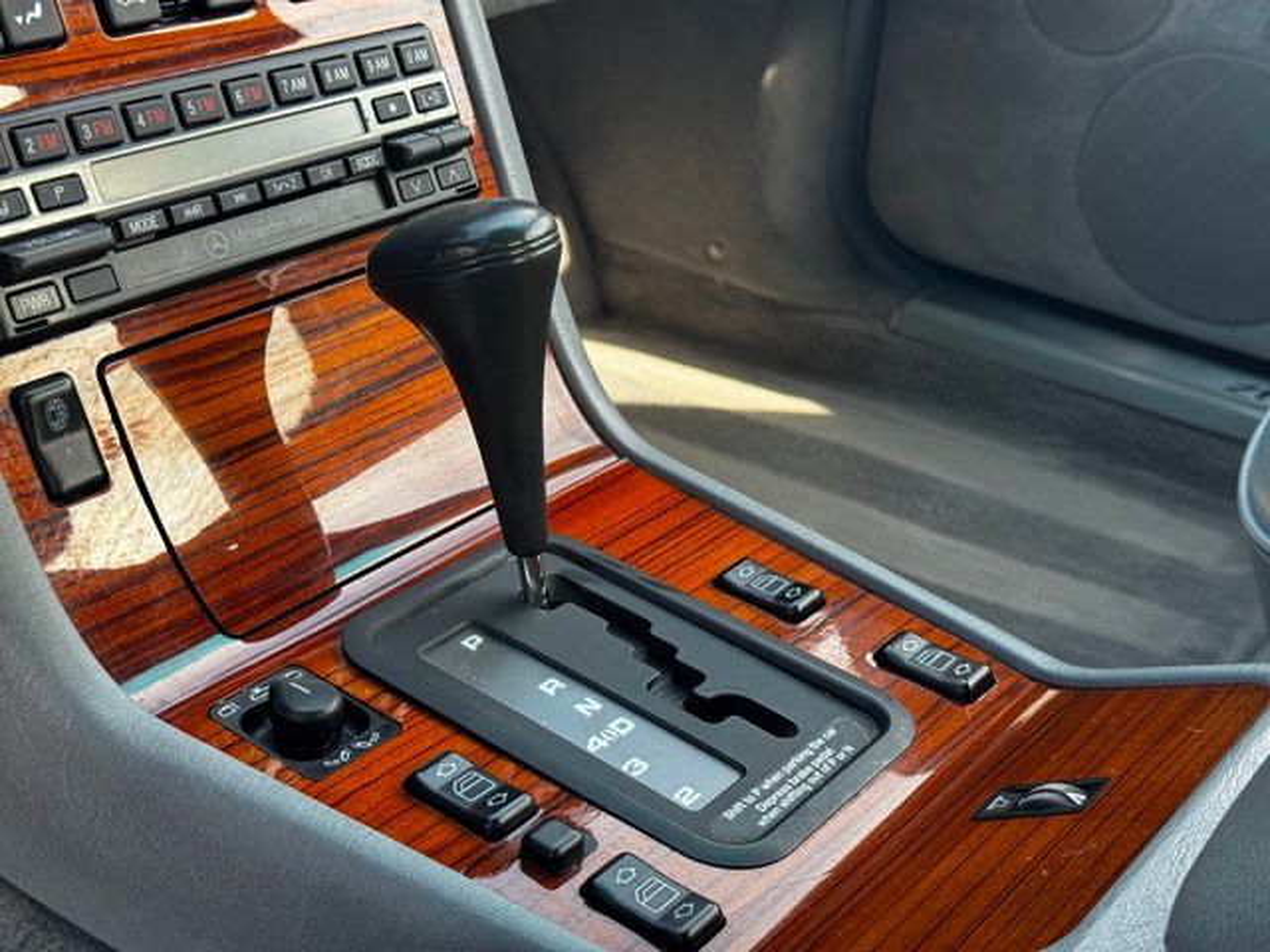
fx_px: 1761
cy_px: 476
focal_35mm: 48
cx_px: 635
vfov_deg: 30.3
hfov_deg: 39.7
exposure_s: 1/172
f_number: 1.78
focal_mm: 6.76
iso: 64
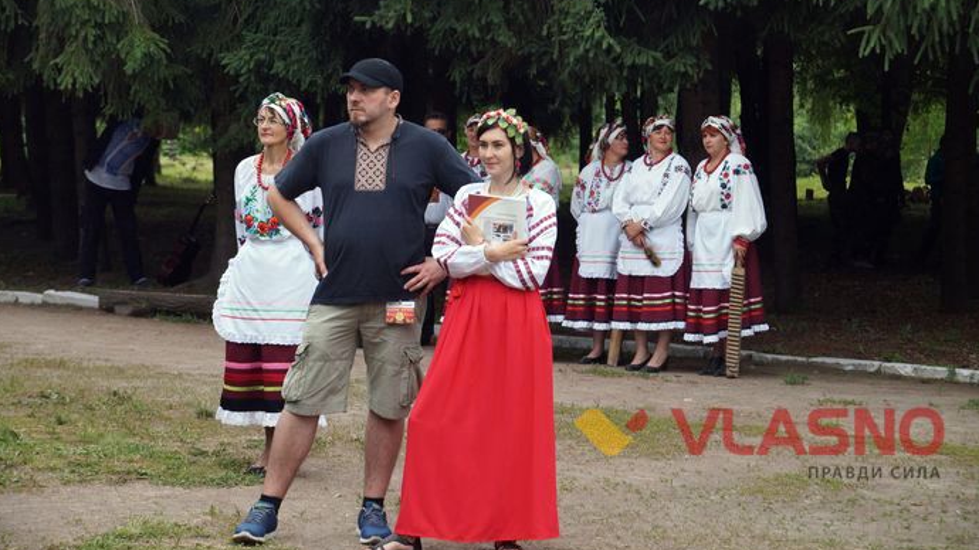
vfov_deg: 13.8
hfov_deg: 24.3
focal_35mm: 88
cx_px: 488
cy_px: 240
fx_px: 2272
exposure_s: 1/160
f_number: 5
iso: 125
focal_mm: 55
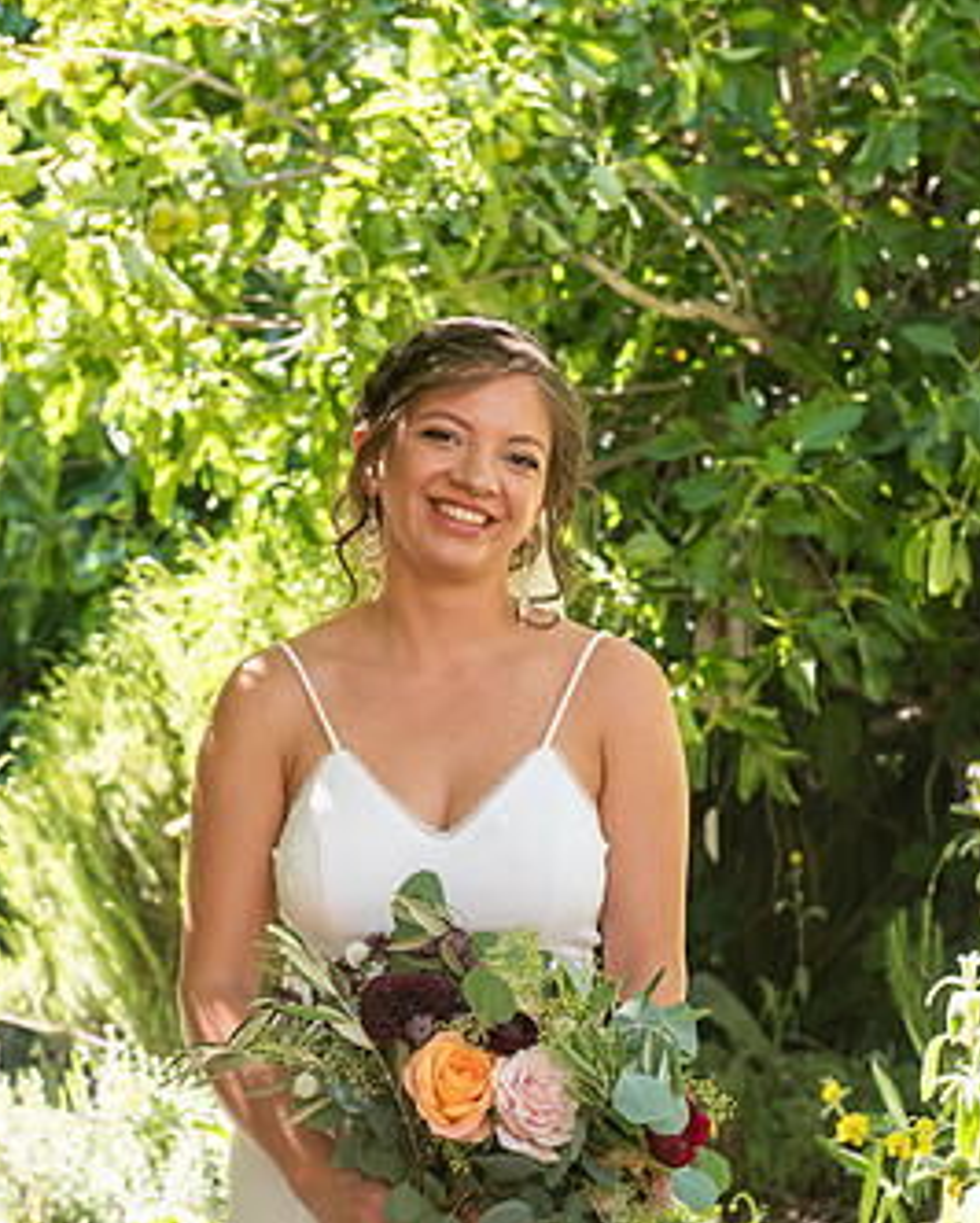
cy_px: 788
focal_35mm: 89
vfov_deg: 21.4
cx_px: 442
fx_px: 3224
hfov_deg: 17.3
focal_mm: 70
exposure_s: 1/400
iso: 640
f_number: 5
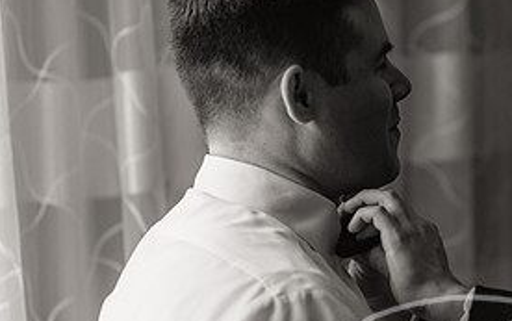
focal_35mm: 182
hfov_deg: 11.4
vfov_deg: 7.2
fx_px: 2542
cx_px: 534
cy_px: 159
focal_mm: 85
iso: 400
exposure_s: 1/500
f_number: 2.2
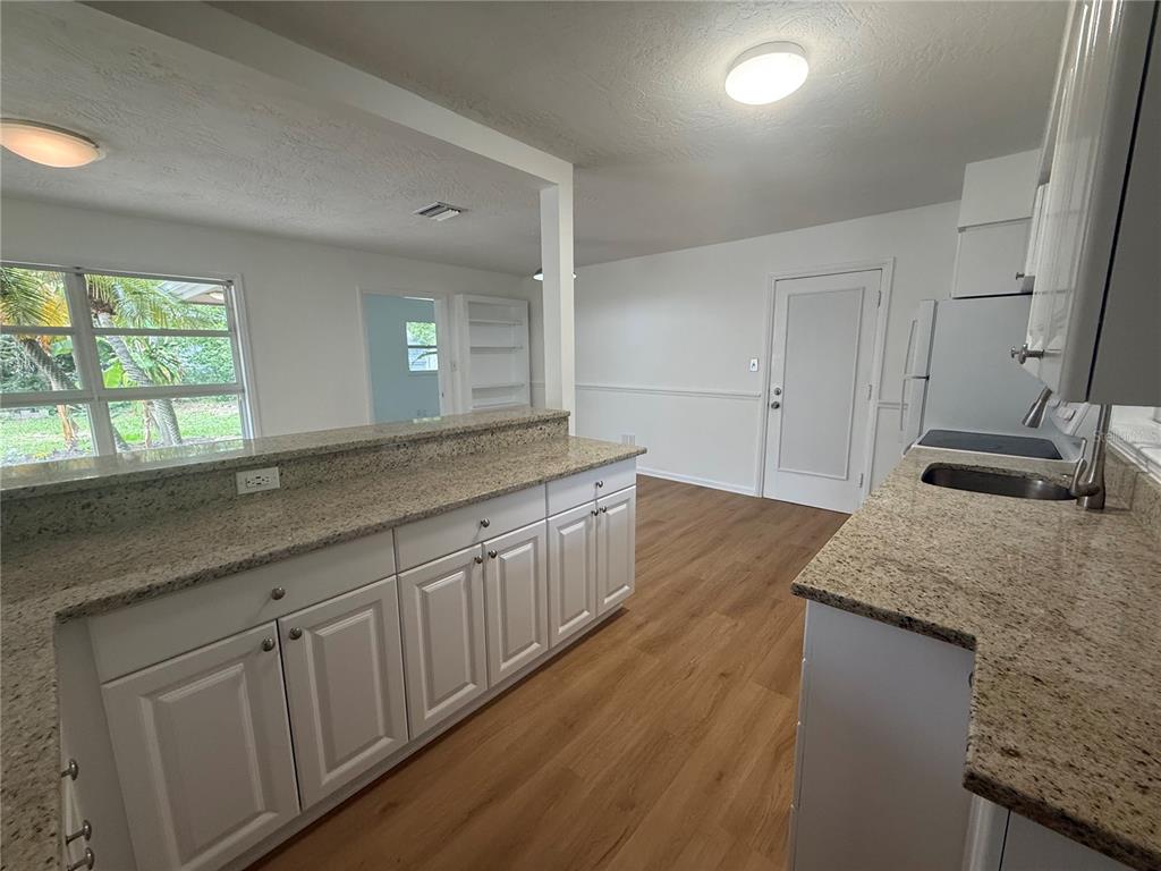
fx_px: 470
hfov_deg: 102.1
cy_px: 436
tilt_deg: -9.8
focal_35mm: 14
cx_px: 580
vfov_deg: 85.7
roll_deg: +0.7
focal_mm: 2.22
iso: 200
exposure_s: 1/120
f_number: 2.2
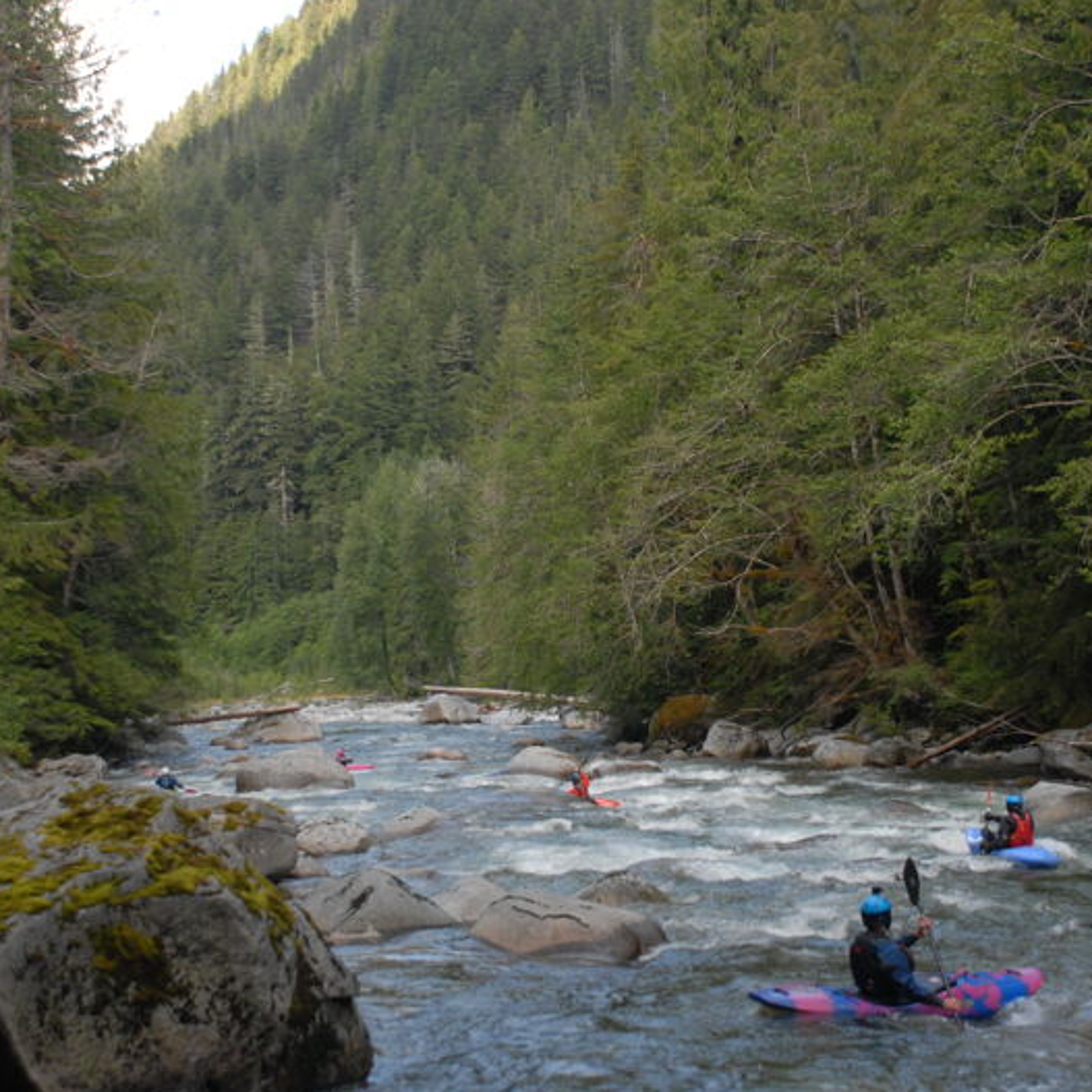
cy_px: 548
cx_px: 609
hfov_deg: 27.7
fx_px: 2213
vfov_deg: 27.7
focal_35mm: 62
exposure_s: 1/320
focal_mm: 32
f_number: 4.2
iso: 320
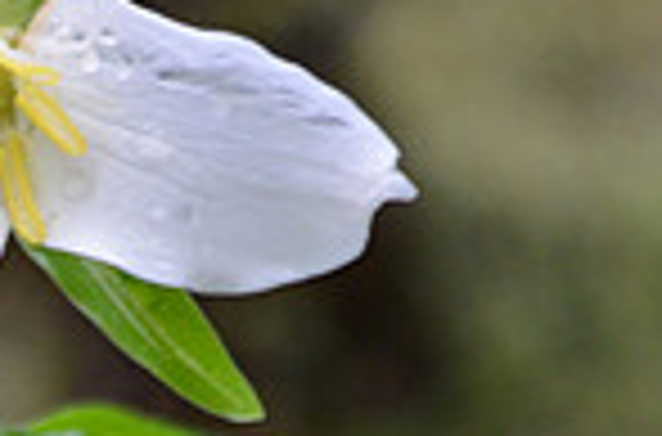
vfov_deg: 1.2
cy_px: 378
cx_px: -207
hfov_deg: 1.8
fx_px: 21171
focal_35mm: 1155
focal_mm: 195
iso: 1600
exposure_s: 1/125
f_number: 4.8
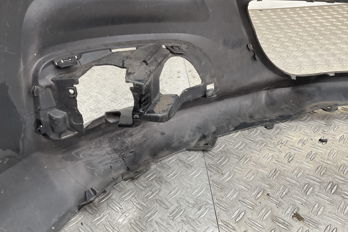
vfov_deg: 42.3
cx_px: 172
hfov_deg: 60.3
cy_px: 117
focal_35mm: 31
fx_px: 300
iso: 40
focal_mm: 3
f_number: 1.8
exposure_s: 1/60
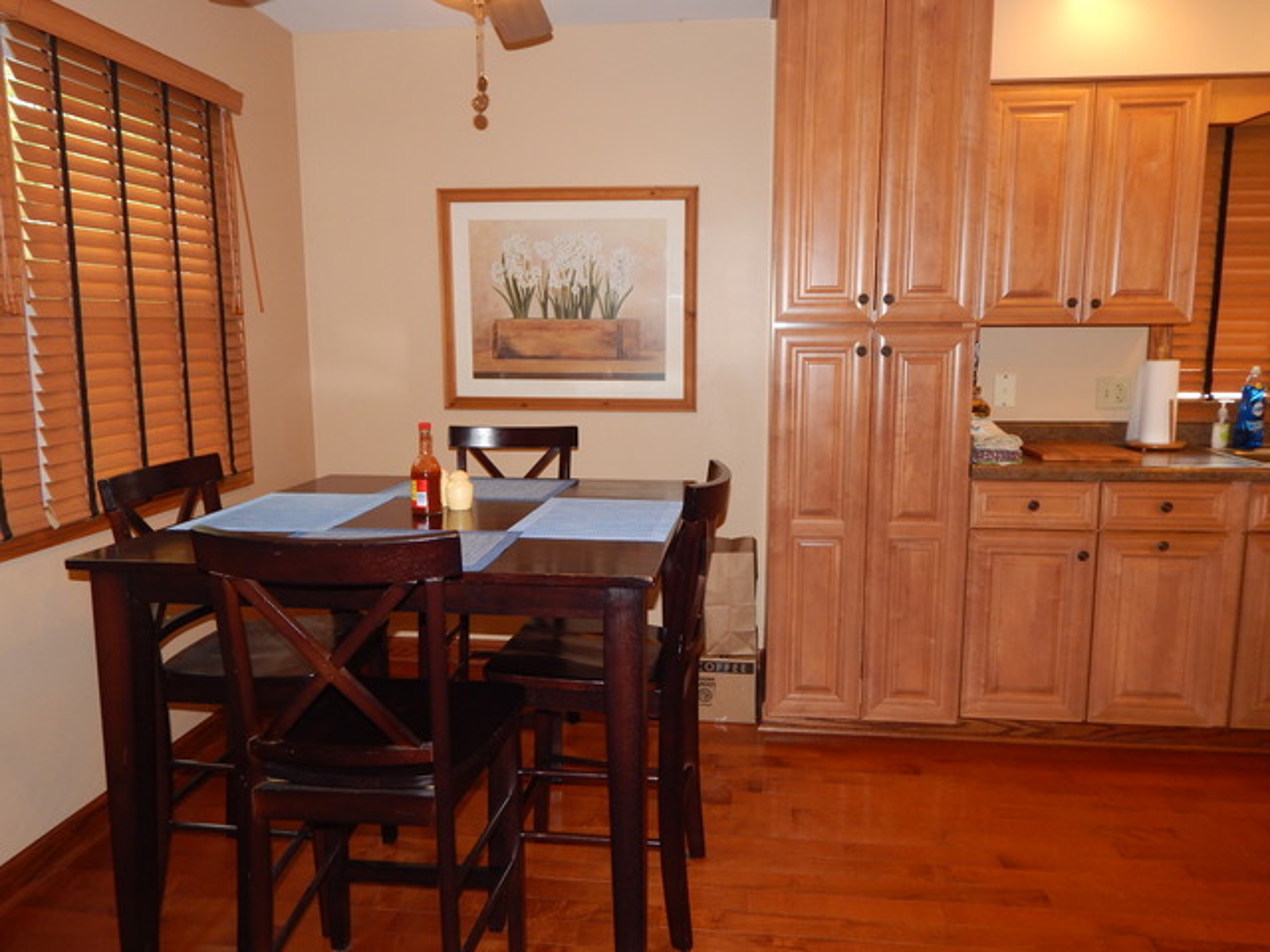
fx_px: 917
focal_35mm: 25
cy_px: 476
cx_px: 635
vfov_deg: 54.9
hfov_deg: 69.4
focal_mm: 4.5
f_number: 3.1
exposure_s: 1/30
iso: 200
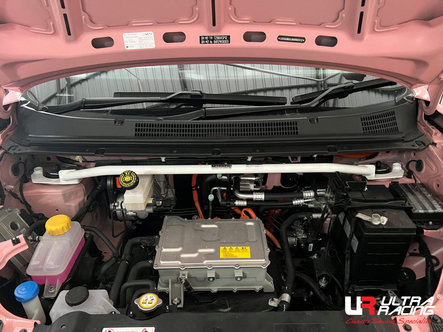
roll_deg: +0.7
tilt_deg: -31.2
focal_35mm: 26
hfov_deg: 67.3
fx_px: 333
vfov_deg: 53.1
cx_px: 222
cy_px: 166
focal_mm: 5.7
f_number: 1.5
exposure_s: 1/40
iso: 640
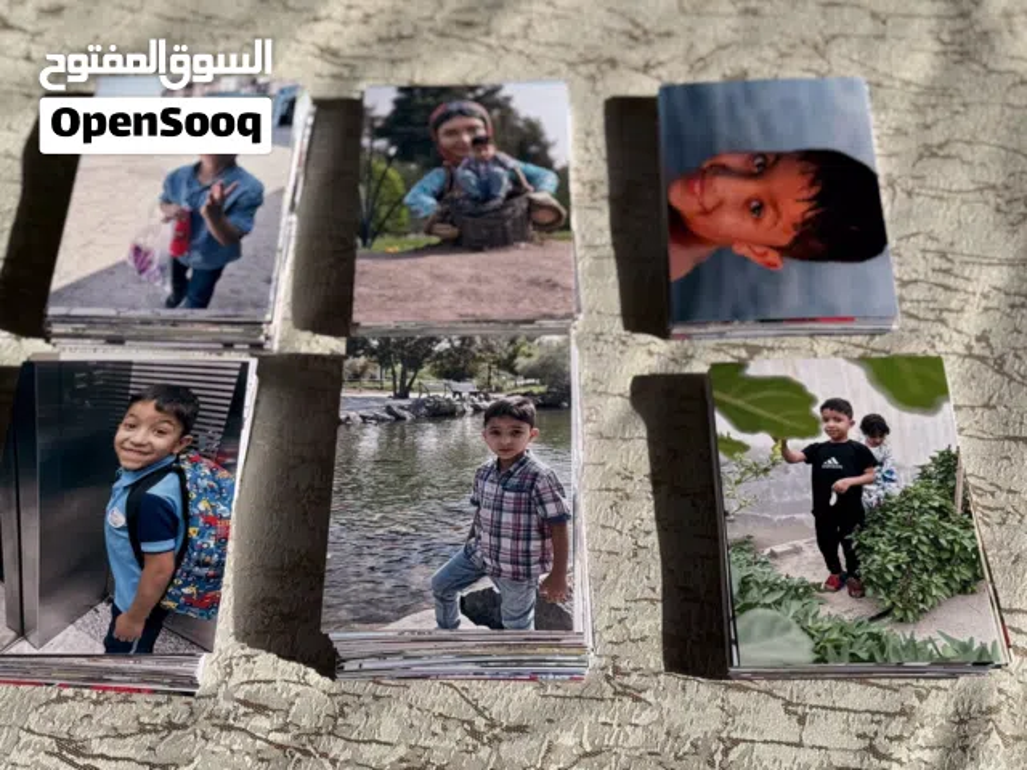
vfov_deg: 30.3
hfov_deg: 39.7
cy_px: 385
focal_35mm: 48
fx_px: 1424
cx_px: 514
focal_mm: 6.76
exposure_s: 1/4329
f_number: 1.78
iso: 80
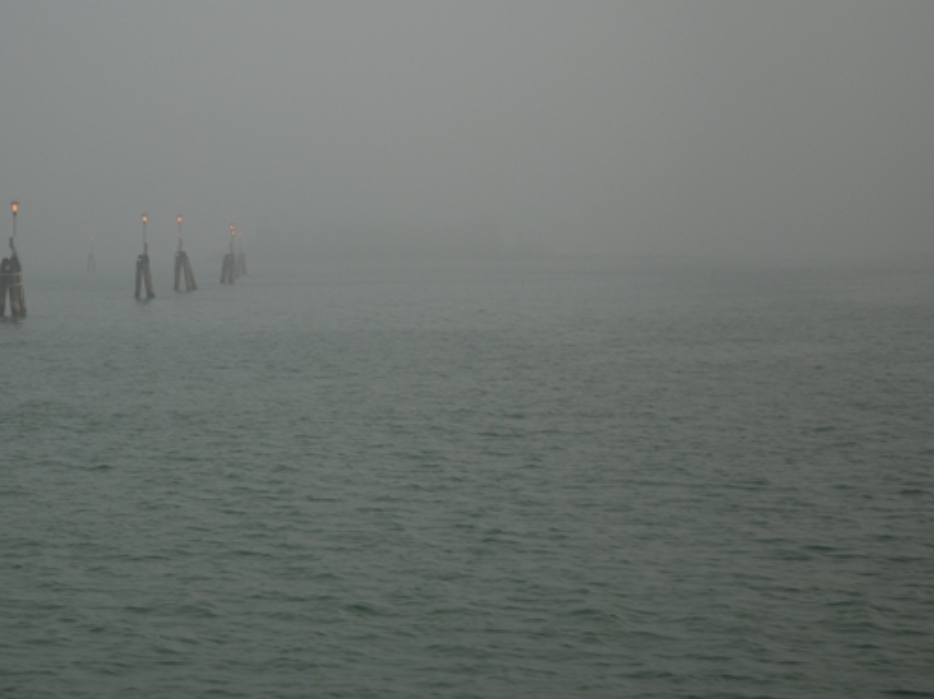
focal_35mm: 130
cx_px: 208
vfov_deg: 11.4
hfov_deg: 15.1
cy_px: 251
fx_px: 3506
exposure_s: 1/160
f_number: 4.5
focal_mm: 56
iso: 100
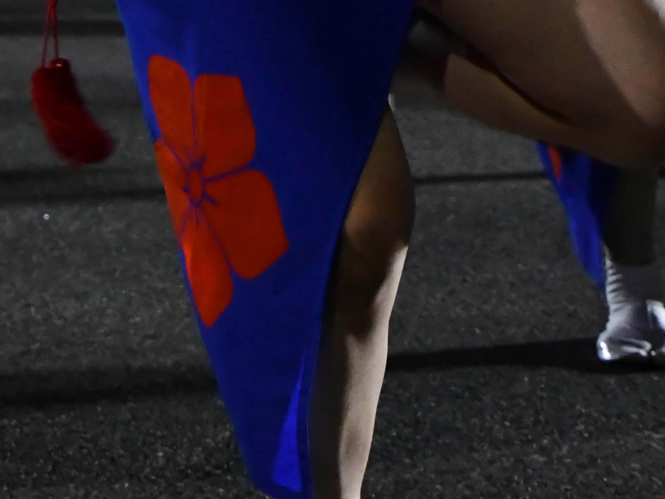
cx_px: 397
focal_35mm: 178
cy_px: -512
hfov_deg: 11.1
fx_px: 3420
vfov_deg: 8.0
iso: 6400
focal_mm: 38
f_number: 6.3
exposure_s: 1/125
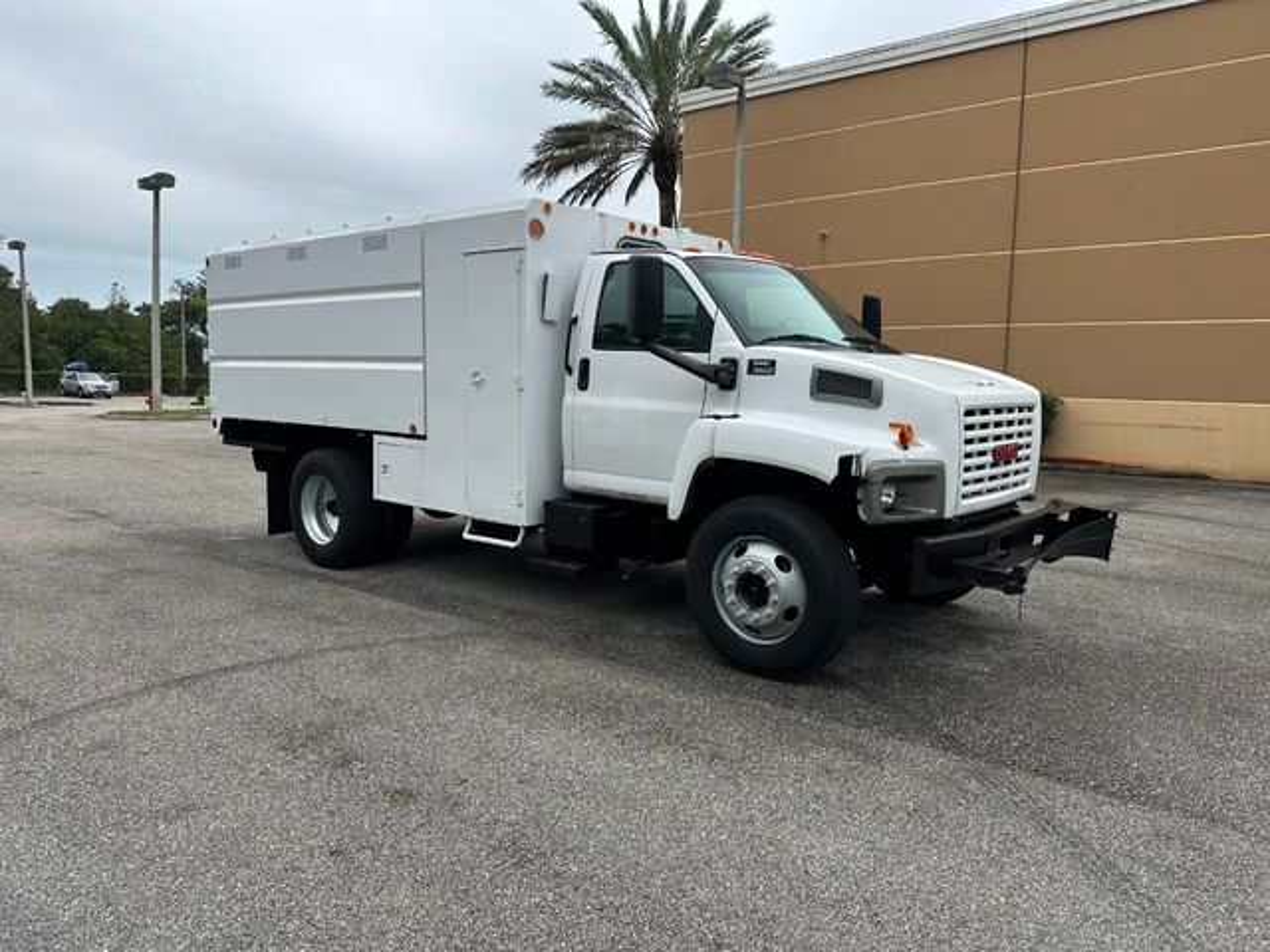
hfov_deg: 71.6
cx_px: 635
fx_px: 881
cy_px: 476
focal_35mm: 24
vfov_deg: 56.8
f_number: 1.78
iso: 80
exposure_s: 1/999
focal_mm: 6.86
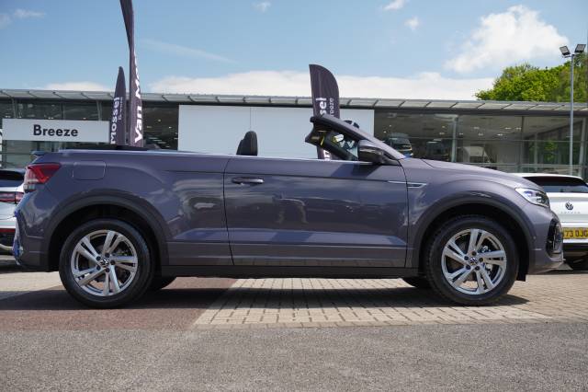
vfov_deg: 30.8
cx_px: 294
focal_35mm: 44
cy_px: 196
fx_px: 710
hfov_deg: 45.0
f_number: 5.6
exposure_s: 1/320
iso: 200
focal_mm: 29
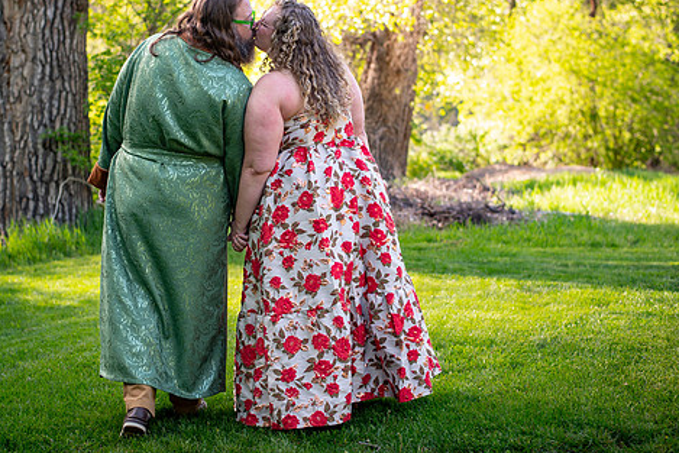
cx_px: 290
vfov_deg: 20.3
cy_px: 174
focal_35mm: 67
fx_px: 1264
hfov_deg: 30.0
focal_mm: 50
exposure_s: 1/200
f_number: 2.8
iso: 160
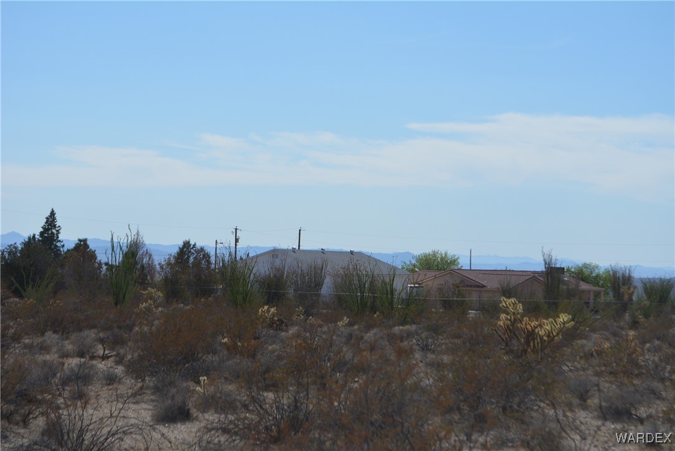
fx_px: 1548
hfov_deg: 24.6
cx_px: 338
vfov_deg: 16.6
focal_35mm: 82
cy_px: 226
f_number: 8
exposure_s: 1/2000
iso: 400
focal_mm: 55
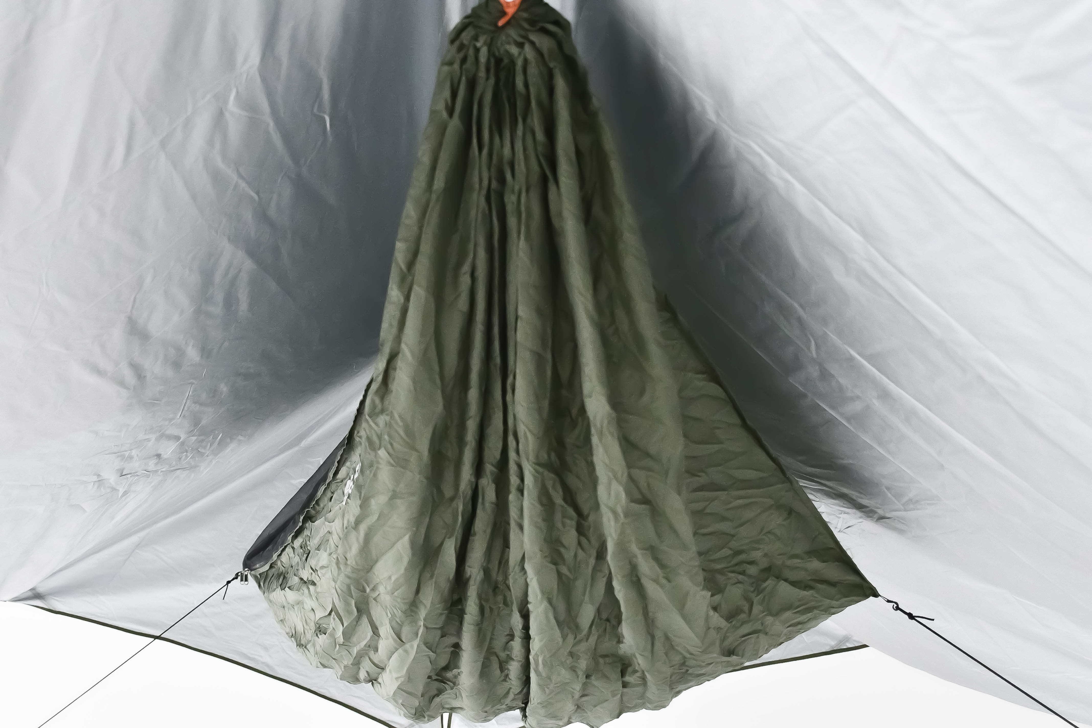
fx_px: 1092
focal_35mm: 36
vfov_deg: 36.9
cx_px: 546
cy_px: 364
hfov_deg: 53.1
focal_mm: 18
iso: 6400
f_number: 3.5
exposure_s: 1/60
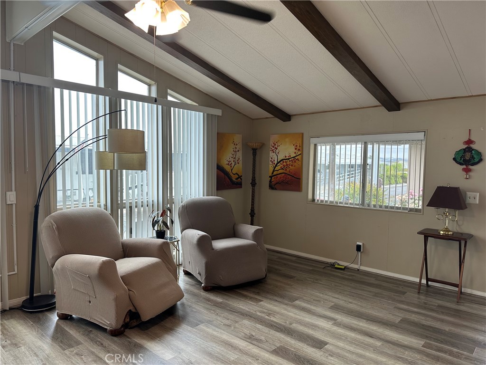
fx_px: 337
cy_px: 182
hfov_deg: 71.6
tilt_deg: -4.1
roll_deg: +0.3
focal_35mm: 24
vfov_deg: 56.8
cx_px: 243
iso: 100
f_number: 1.78
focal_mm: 6.86
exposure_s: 1/120
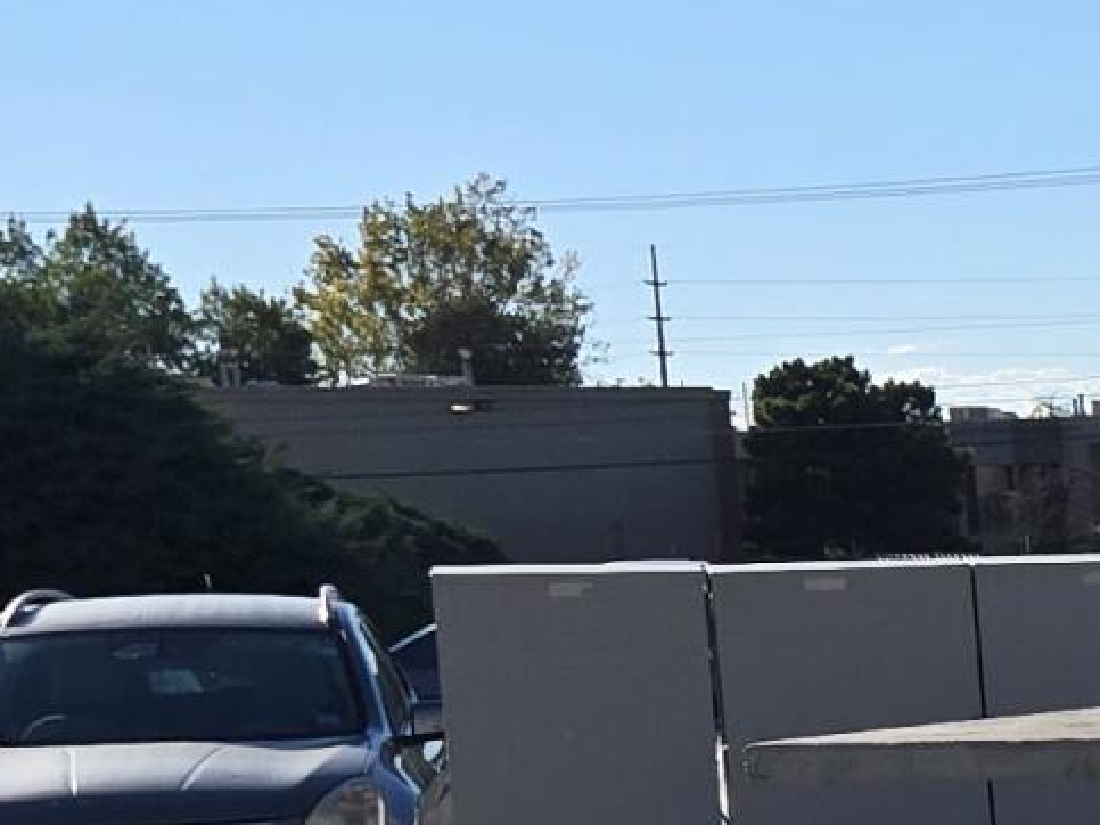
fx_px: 4543
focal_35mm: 143
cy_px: 1240
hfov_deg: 12.1
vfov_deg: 10.0
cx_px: 2300
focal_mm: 5.4
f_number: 1.8
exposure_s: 1/2524
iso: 25
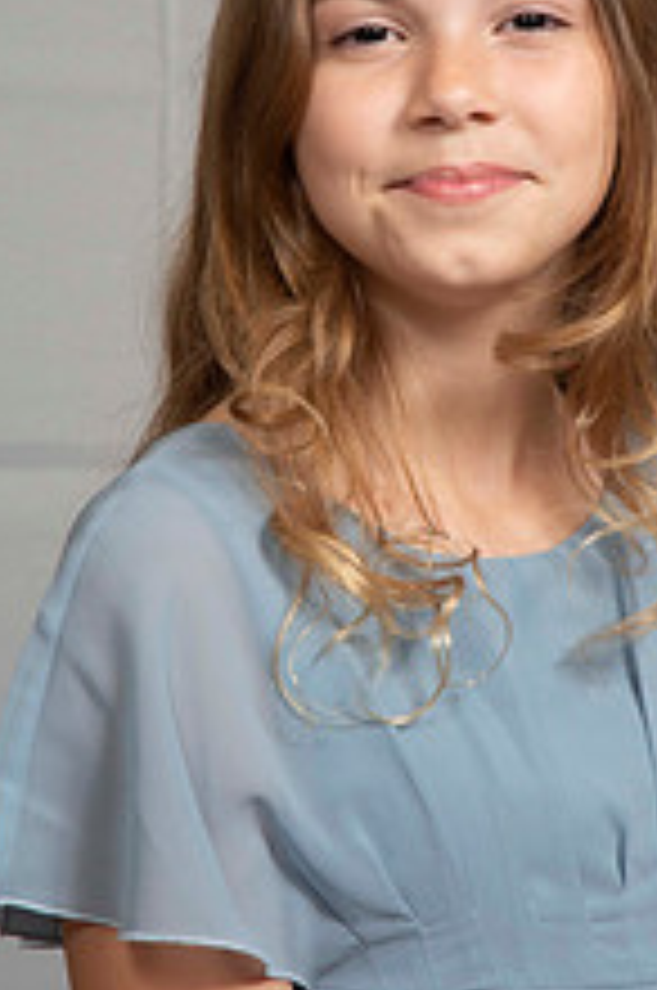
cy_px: 315
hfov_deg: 6.4
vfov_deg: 9.6
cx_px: 430
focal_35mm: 215
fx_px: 5904
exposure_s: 1/60
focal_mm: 70
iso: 100
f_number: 6.3
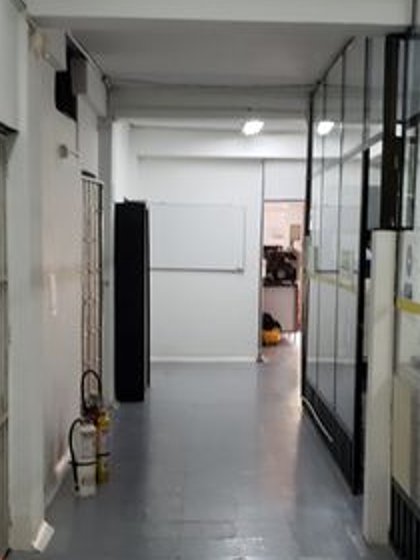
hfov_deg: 23.6
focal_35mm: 62
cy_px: 351
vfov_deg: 31.1
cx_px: 204
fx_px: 1003
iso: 320
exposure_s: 1/60
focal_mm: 4.3
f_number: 1.5
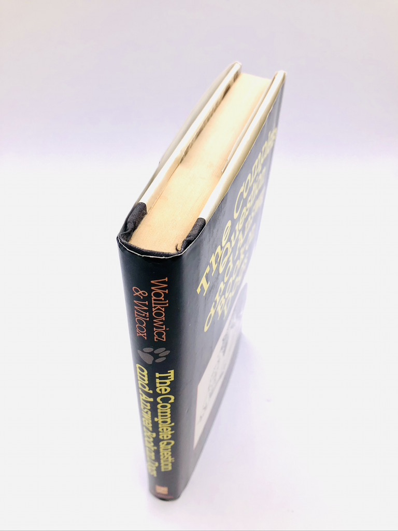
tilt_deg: -43.5
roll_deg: -4.8
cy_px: 266
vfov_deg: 63.4
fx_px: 429
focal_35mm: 28
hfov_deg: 49.7
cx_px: 199
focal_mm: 3.99
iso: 20
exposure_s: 1/521
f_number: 1.8
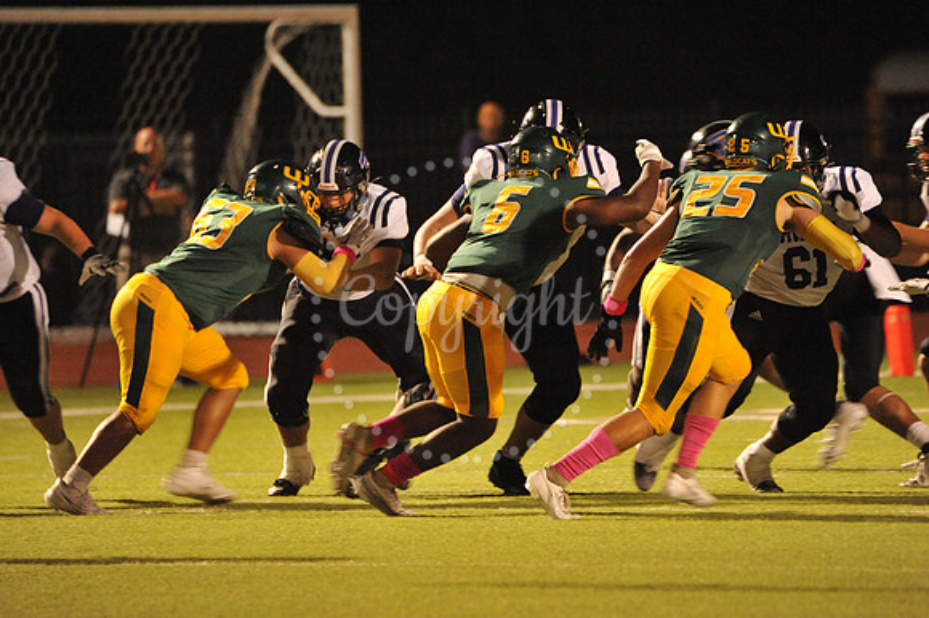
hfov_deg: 4.5
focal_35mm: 460
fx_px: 11863
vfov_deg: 3.0
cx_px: 464
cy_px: 309
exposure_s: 1/160
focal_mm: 460
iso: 6400
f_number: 6.3
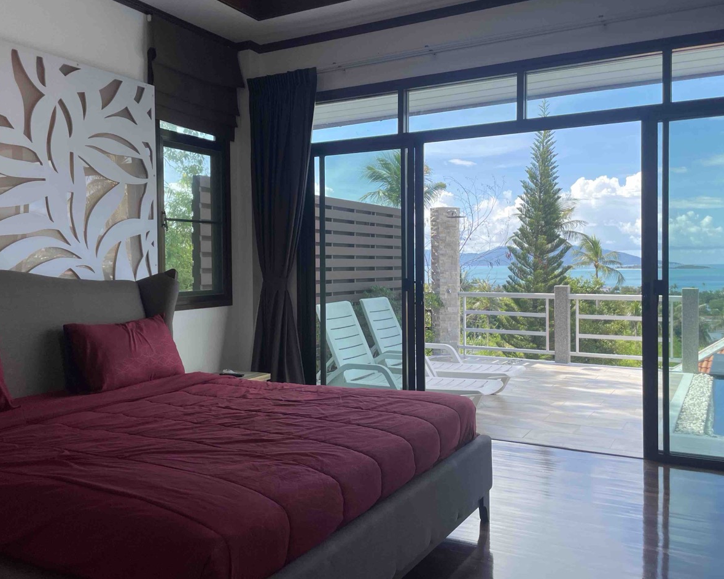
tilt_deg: -1.1
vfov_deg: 47.1
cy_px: 281
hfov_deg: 57.2
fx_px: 664
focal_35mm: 31
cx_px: 360
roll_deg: +0.5
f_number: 1.6
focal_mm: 4.2
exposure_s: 1/831
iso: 32
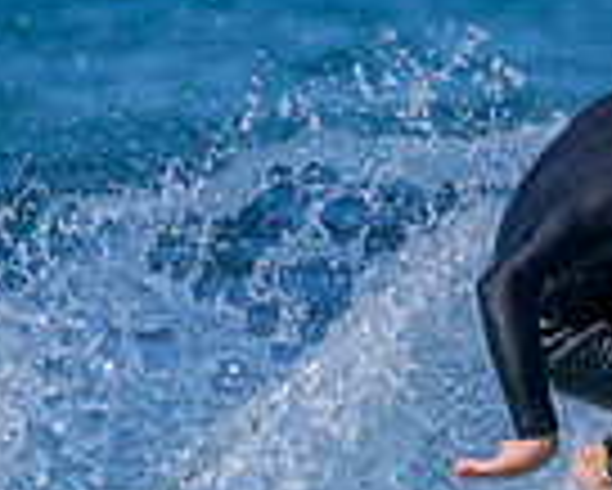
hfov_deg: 0.6
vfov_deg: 0.5
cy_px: 672
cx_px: 980
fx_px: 55973
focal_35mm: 3088
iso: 320
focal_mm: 560
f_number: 8
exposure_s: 1/1250
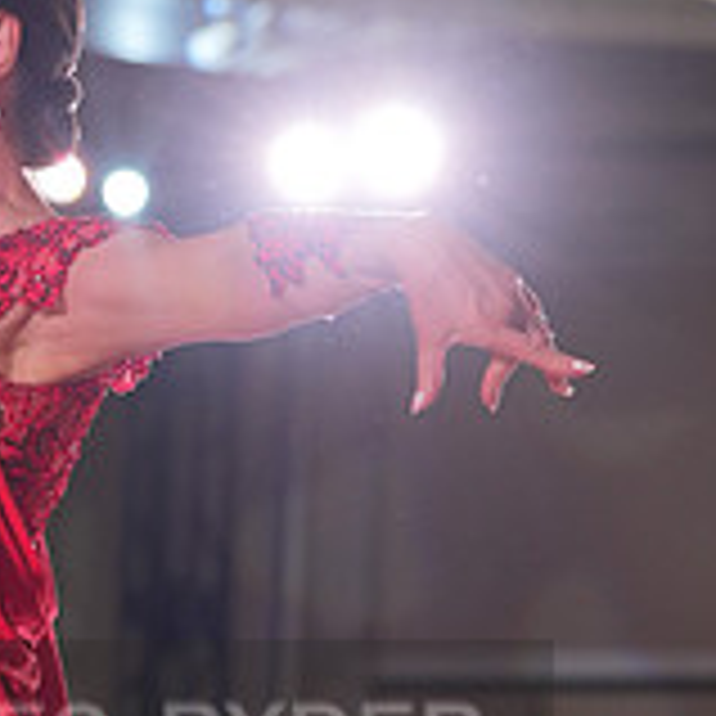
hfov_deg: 5.5
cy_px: 793
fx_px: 7395
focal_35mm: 316
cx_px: -65
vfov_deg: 5.5
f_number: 4
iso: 1000
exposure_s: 1/400
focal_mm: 102
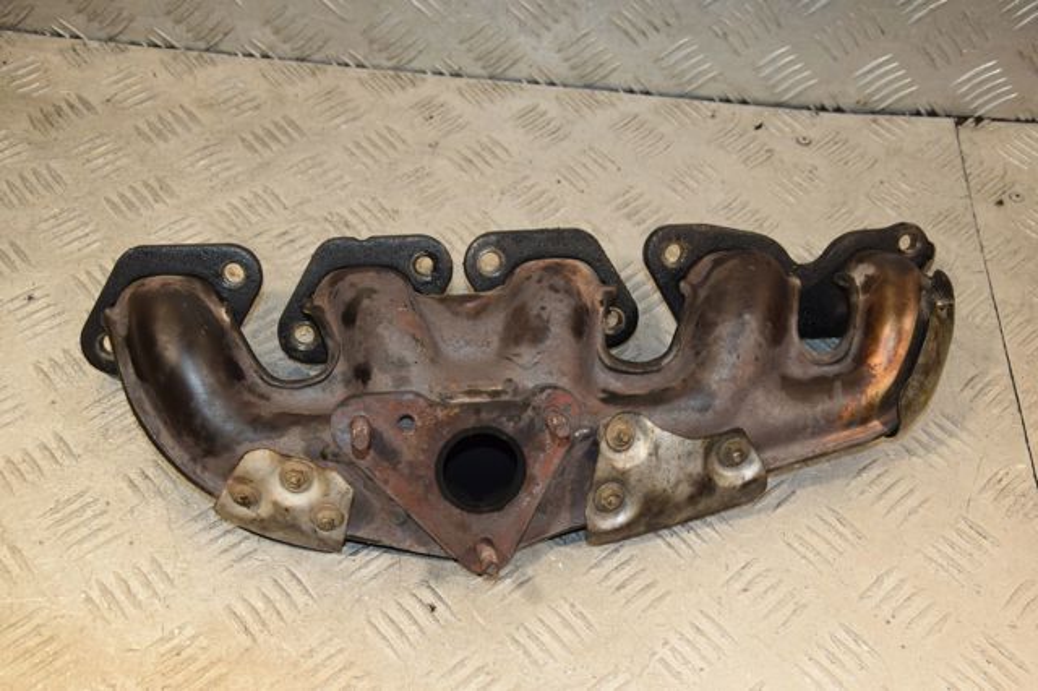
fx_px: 1210
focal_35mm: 42
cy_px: 346
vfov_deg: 31.9
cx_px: 519
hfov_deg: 46.4
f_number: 6.3
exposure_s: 1/200
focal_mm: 28
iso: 800
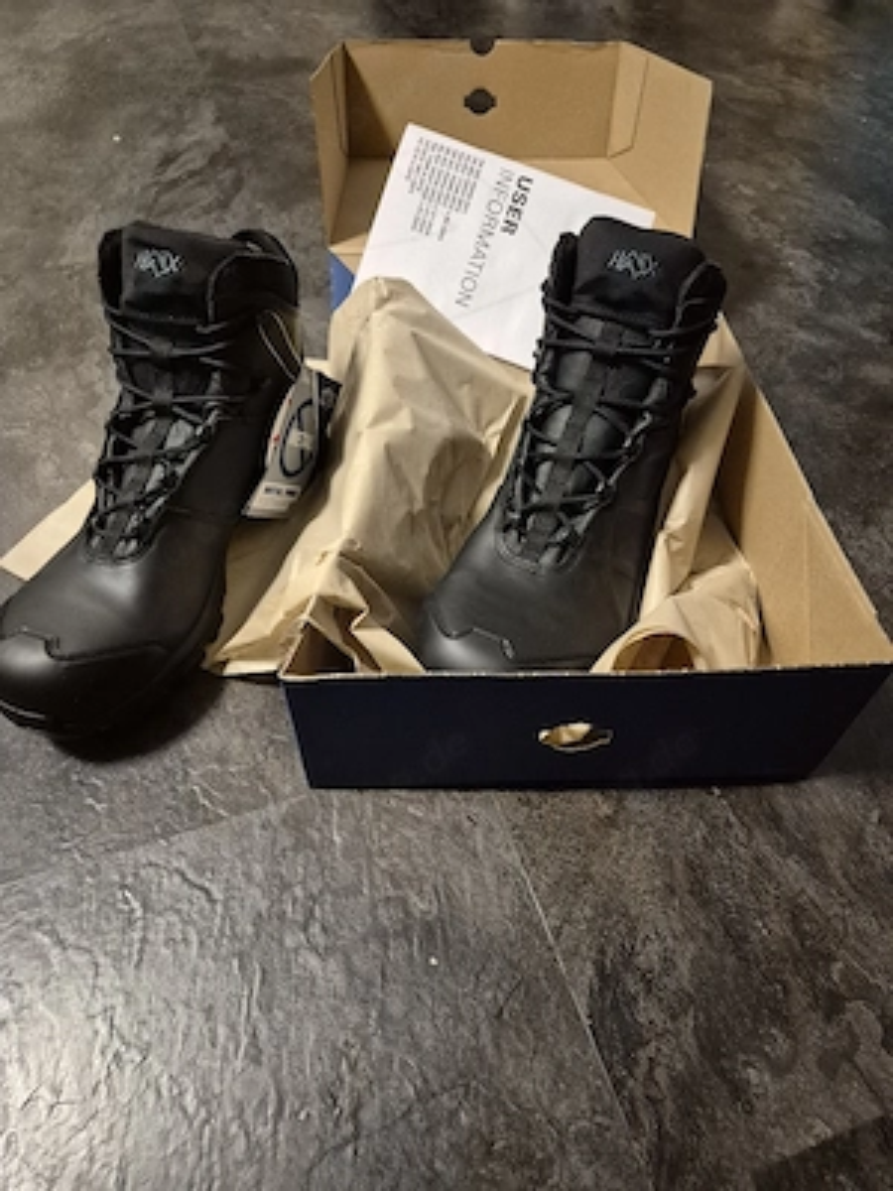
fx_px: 791
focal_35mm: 23
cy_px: 596
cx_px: 446
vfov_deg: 73.9
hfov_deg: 58.9
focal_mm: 5.4
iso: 1250
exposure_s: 1/50
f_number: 1.8
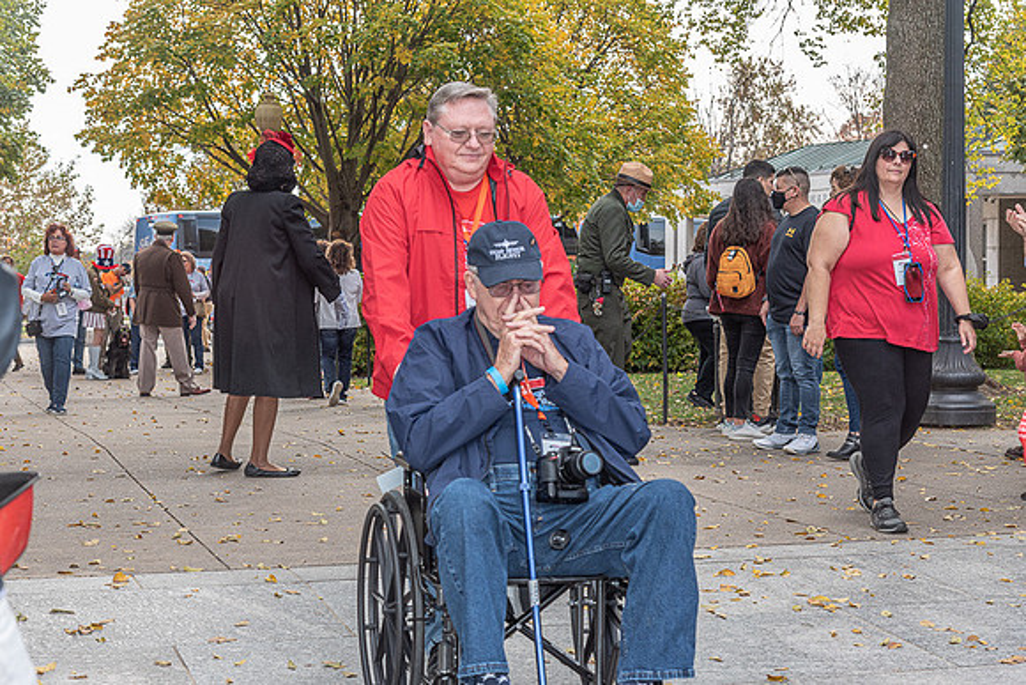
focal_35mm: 65
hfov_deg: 31.0
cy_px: 342
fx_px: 1853
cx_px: 513
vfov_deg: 20.9
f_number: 6.3
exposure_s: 1/250
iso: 500
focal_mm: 65
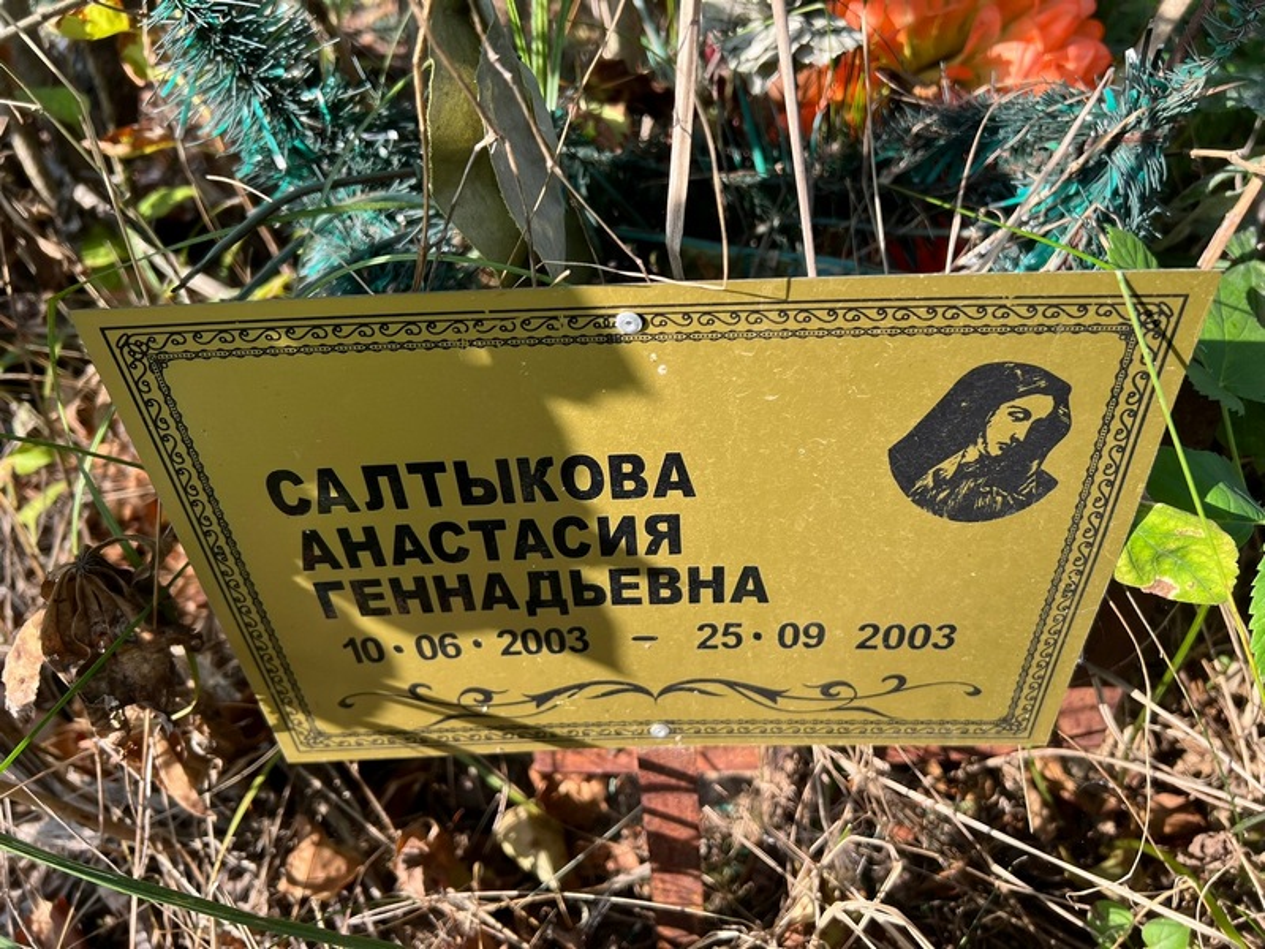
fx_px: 950
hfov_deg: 67.3
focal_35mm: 26
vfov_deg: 53.1
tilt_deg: -41.0
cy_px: 474
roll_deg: +2.2
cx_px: 632
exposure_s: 1/709
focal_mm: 5.7
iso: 50
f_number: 1.5
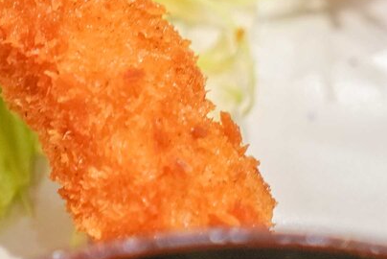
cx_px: -92
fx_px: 2926
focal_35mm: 272
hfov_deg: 7.5
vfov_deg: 5.0
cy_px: -141
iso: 640
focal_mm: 55
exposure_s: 1/60
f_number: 2.8
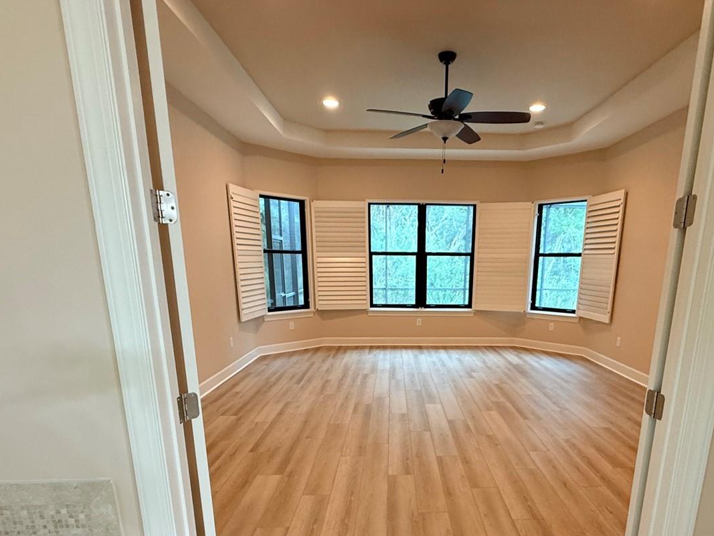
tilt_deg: -13.8
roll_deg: -1.4
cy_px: 366
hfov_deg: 78.5
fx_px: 433
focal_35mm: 21
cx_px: 412
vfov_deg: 61.6
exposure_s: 1/60
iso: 320
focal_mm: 2.22
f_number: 2.2
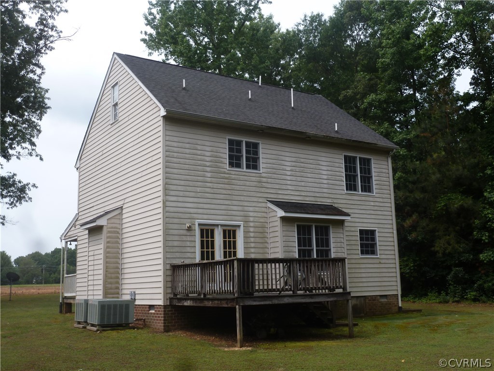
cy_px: 186
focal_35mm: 38
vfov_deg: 37.7
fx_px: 542
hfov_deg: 49.0
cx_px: 247
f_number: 3.8
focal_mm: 6.8
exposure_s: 1/500
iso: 100
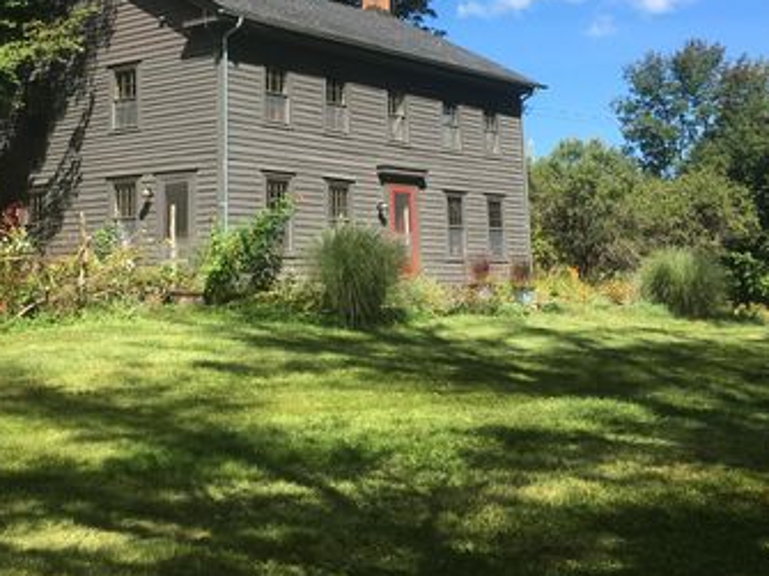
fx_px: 1155
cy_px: 85
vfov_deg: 27.3
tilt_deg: +11.5
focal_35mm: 52
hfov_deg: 36.3
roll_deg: +0.9
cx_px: 239
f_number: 2.2
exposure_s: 1/884
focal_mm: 4.15
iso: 25
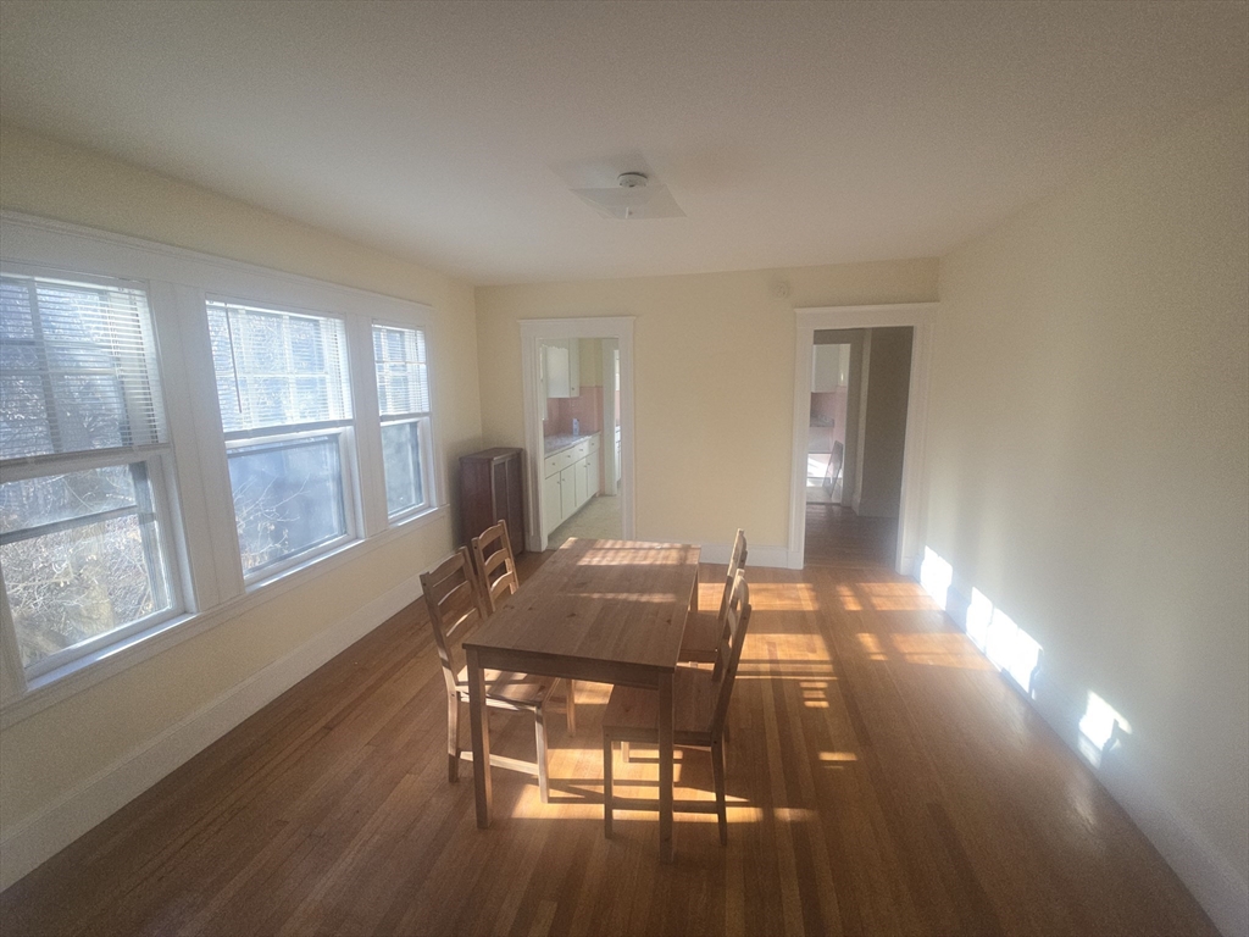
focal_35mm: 13
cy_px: 468
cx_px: 624
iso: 50
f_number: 2.2
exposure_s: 1/174
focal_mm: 2.2
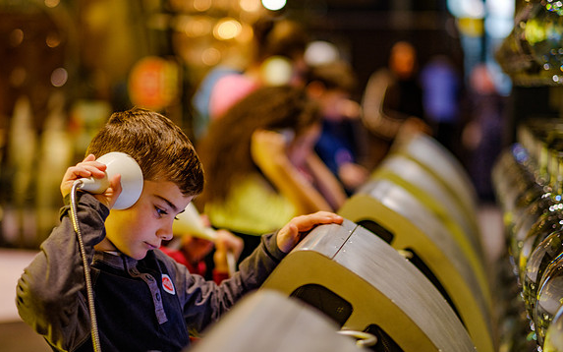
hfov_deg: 23.3
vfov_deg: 14.7
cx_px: 274
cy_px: 177
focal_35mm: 89
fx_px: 1365
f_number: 1.2
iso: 320
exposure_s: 1/60
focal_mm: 56
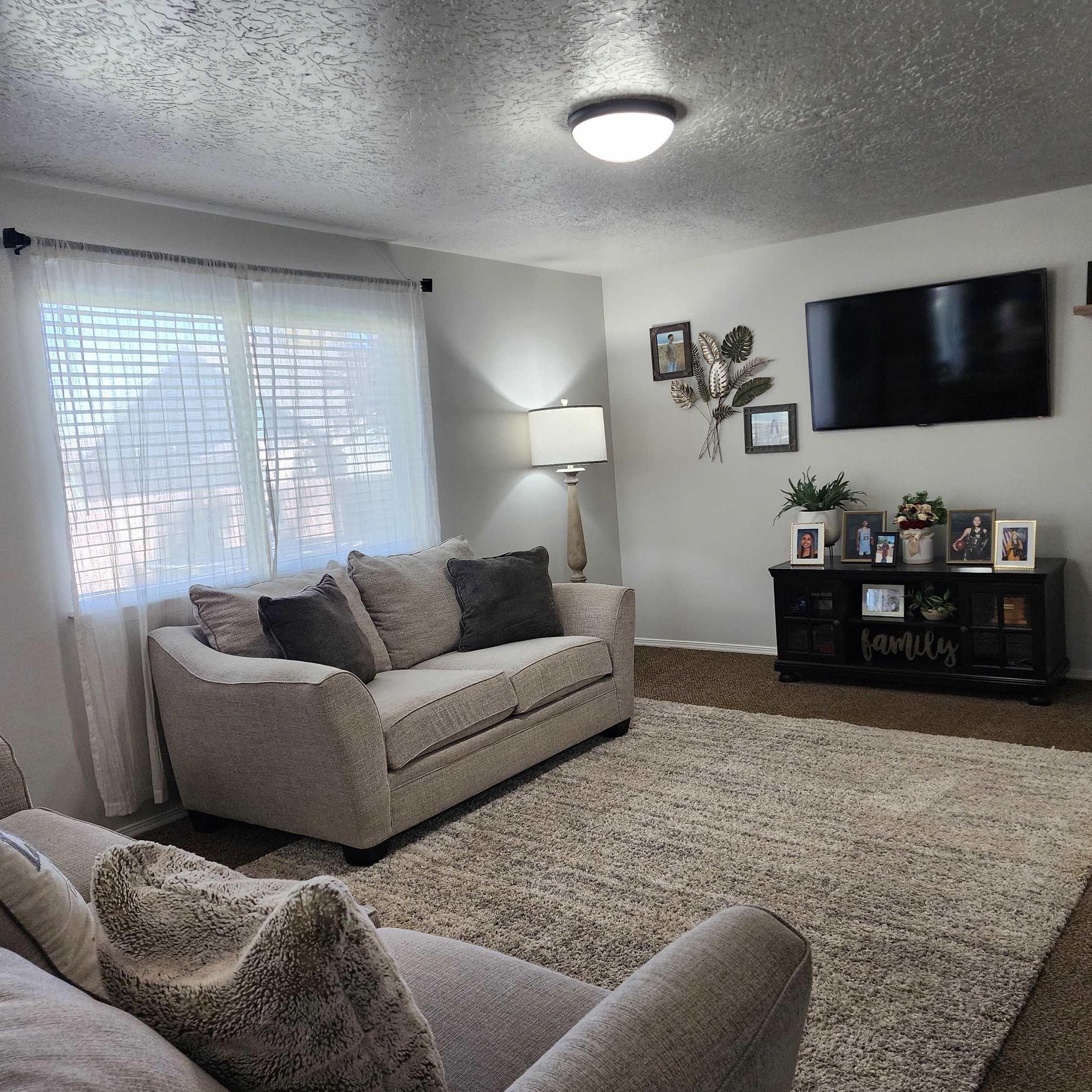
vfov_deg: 57.3
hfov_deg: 57.1
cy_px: 533
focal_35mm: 28
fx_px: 999
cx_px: 618
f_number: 1.8
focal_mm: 6.4
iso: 250
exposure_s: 1/120
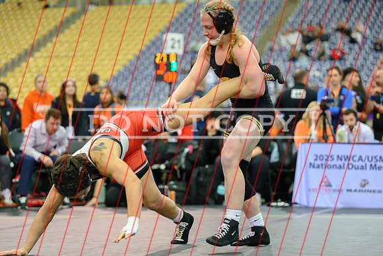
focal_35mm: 112
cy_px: 135
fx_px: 1188
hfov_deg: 18.3
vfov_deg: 12.3
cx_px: 204
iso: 4000
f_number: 2.8
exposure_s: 1/800
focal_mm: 104
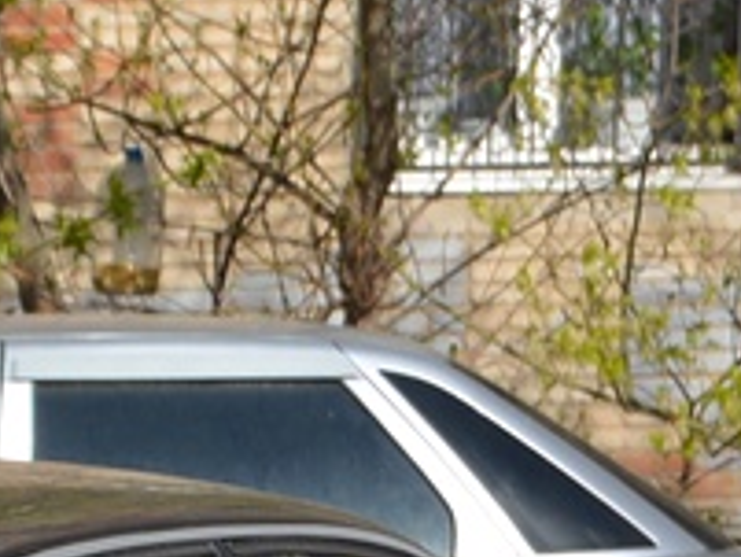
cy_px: 1243
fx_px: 8096
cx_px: -774
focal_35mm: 378
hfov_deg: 5.1
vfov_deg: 3.9
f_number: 8
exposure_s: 1/250
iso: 100
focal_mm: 44
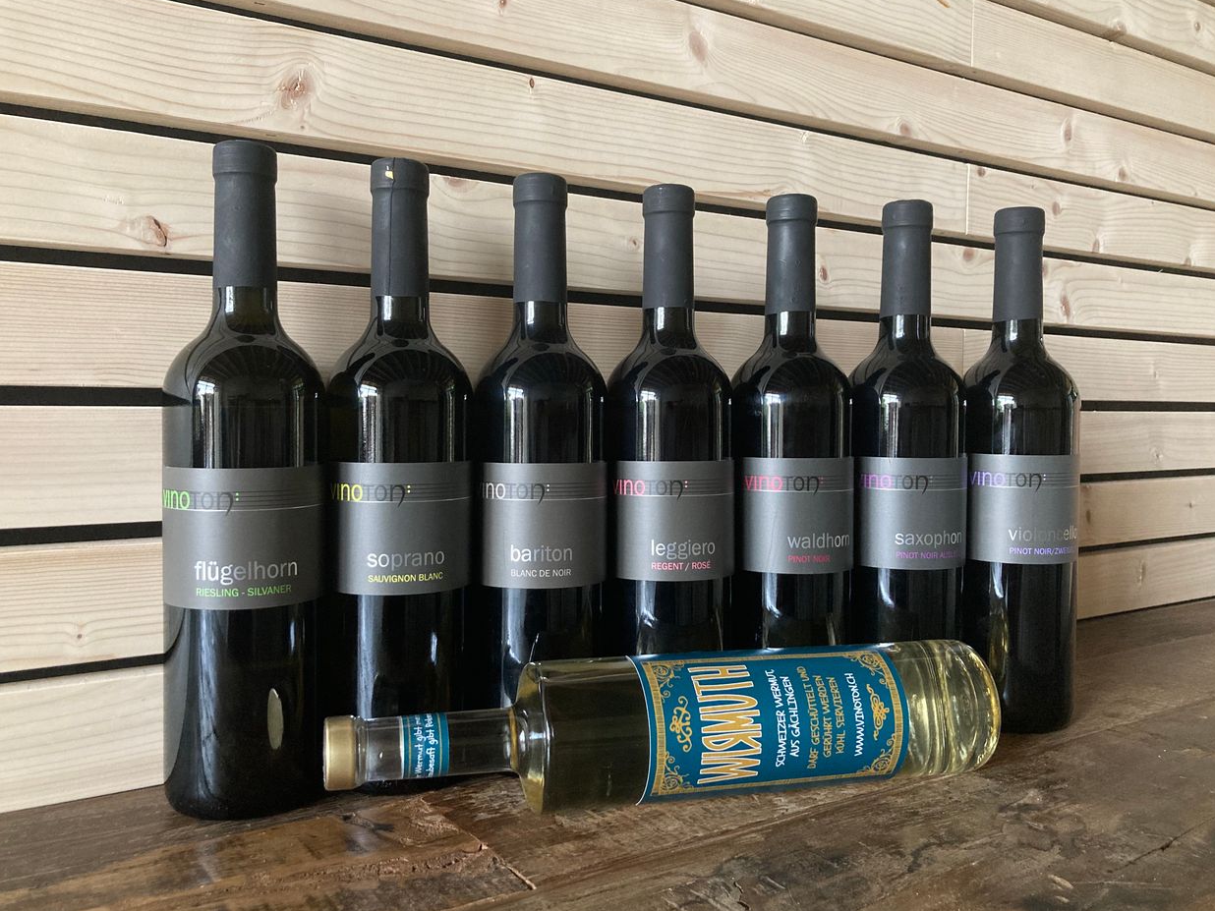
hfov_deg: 61.7
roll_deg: -0.4
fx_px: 1018
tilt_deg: -2.5
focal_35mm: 29
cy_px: 448
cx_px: 613
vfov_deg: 48.2
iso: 320
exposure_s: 1/42
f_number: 1.8
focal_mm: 3.99
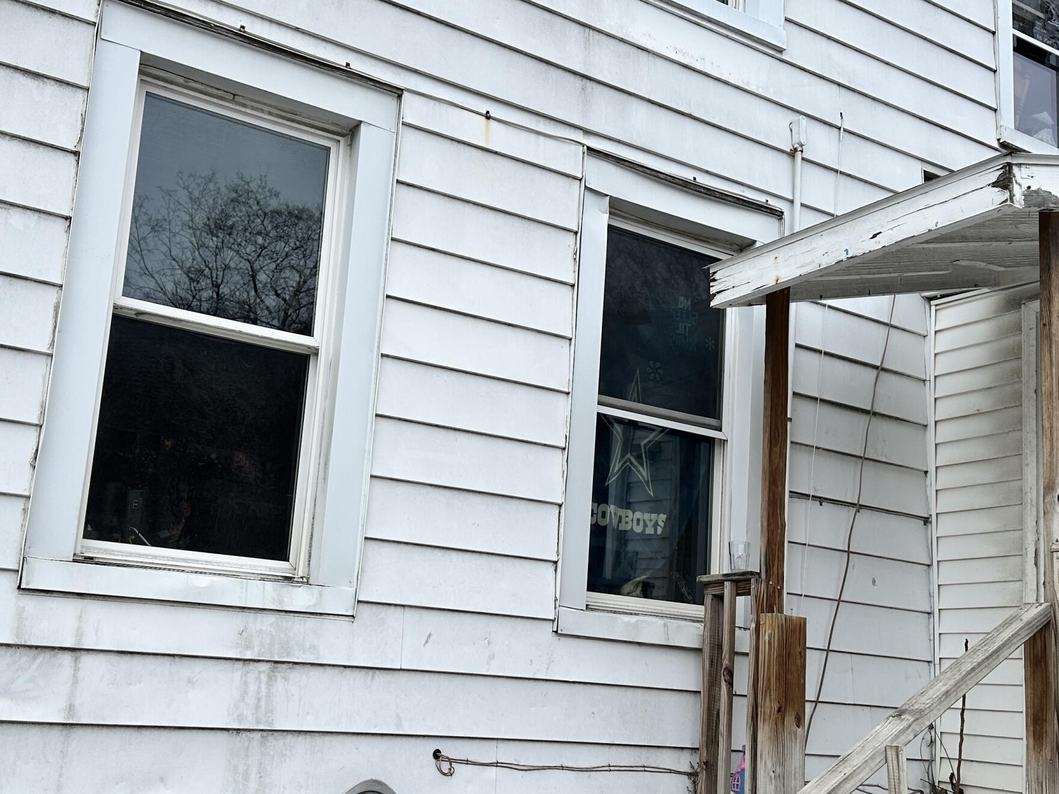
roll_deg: -3.7
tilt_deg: +10.4
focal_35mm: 41
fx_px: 1254
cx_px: 465
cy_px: 428
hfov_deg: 45.7
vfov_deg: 35.1
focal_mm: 6.86
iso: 80
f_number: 1.78
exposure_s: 1/1289
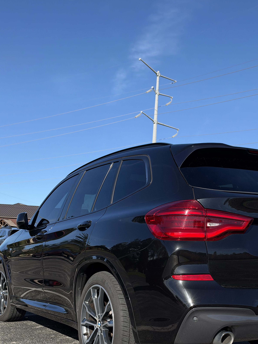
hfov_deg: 33.5
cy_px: 259
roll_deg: -3.2
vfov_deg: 42.5
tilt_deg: -1.2
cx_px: 156
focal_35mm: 43
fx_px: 427
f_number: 1.8
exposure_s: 1/3096
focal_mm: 6.93
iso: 64
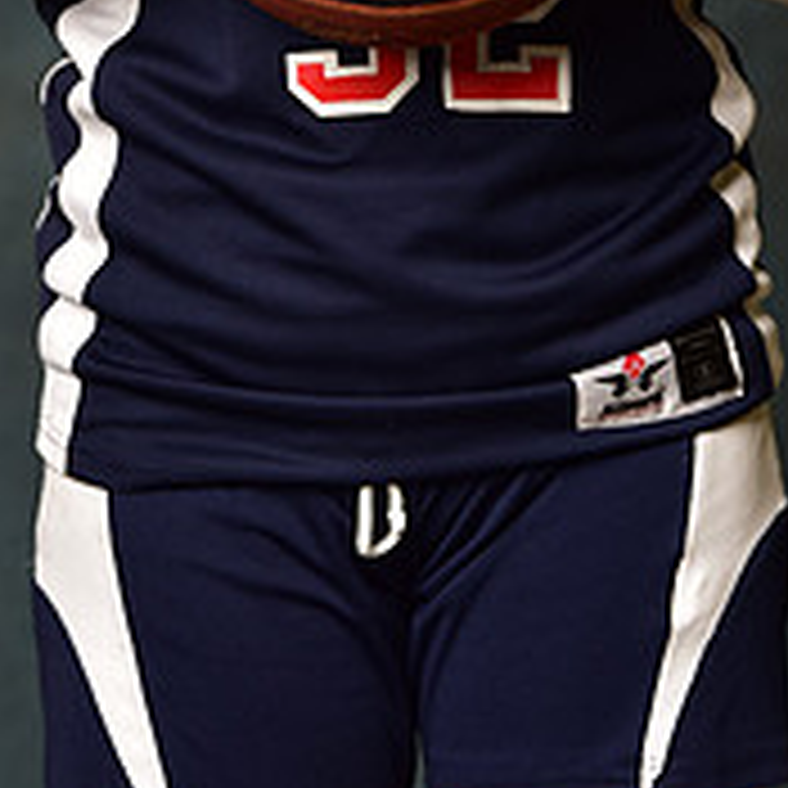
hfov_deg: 4.8
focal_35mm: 366
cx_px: 358
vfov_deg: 4.7
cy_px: -468
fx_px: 9426
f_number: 4.5
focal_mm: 130
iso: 200
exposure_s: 1/200
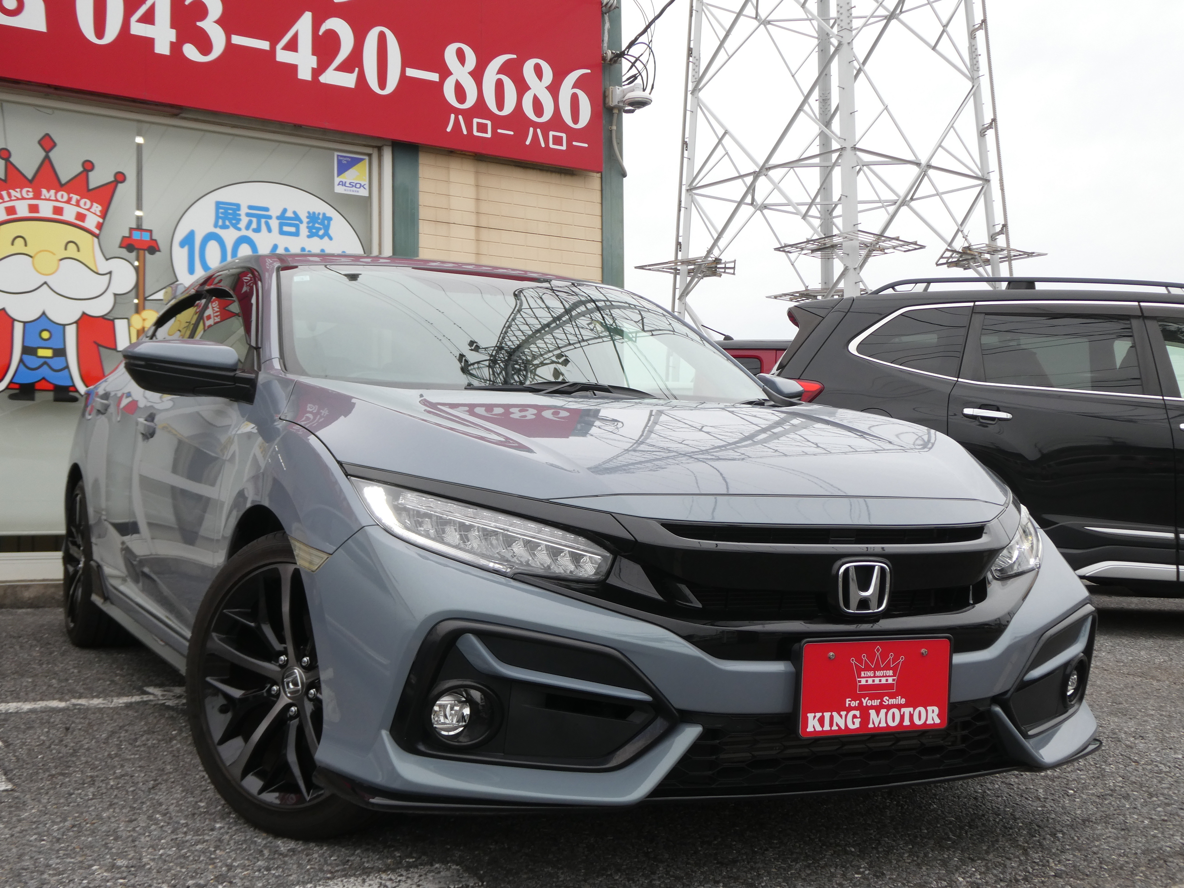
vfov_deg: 36.0
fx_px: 1368
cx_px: 592
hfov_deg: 46.8
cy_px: 444
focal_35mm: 40
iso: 80
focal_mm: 7.2
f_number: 4
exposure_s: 1/125
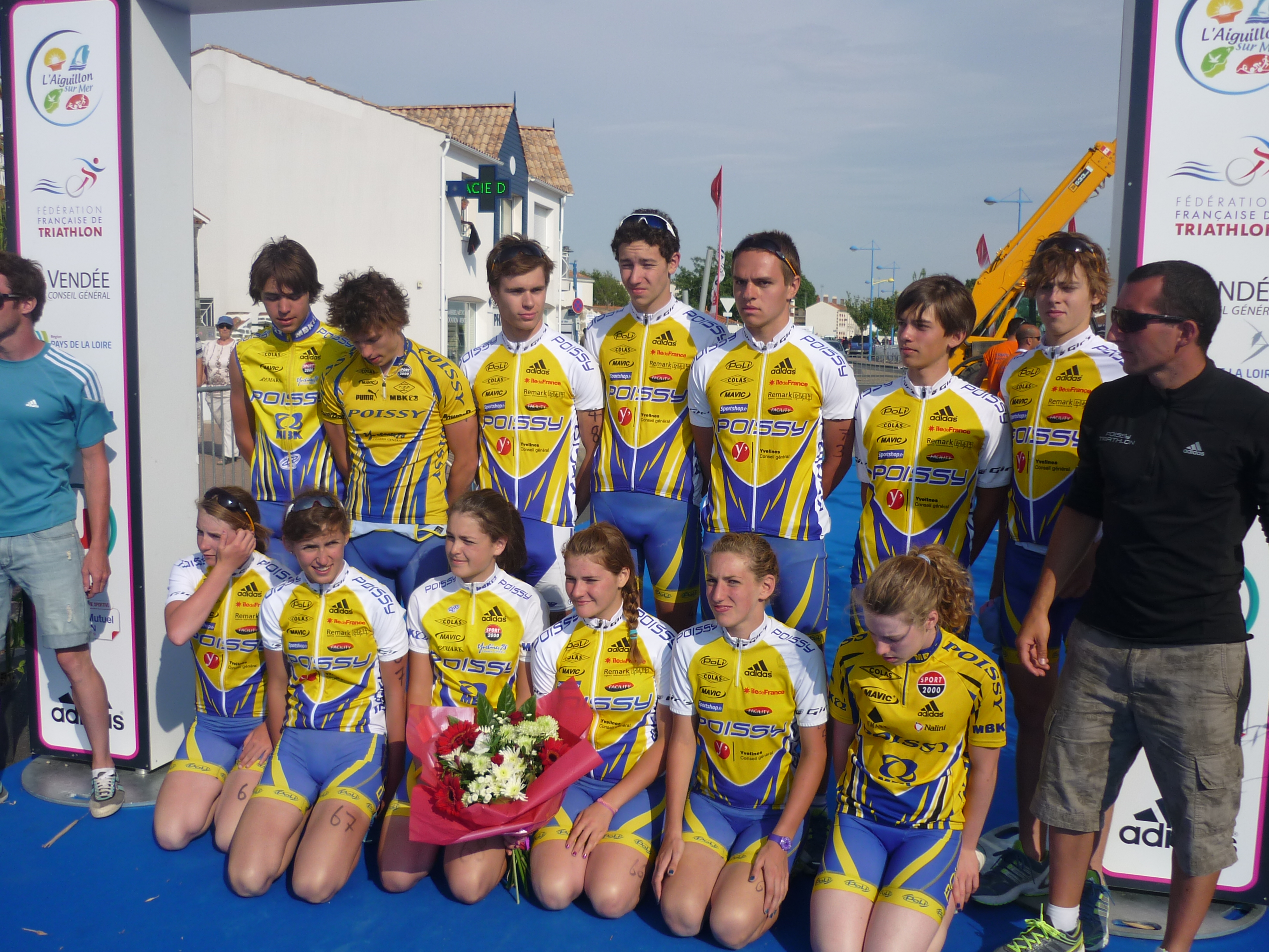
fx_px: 1210
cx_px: 634
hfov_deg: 55.4
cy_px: 476
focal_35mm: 33
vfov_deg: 42.9
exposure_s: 1/250
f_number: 8
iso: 80
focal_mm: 5.5
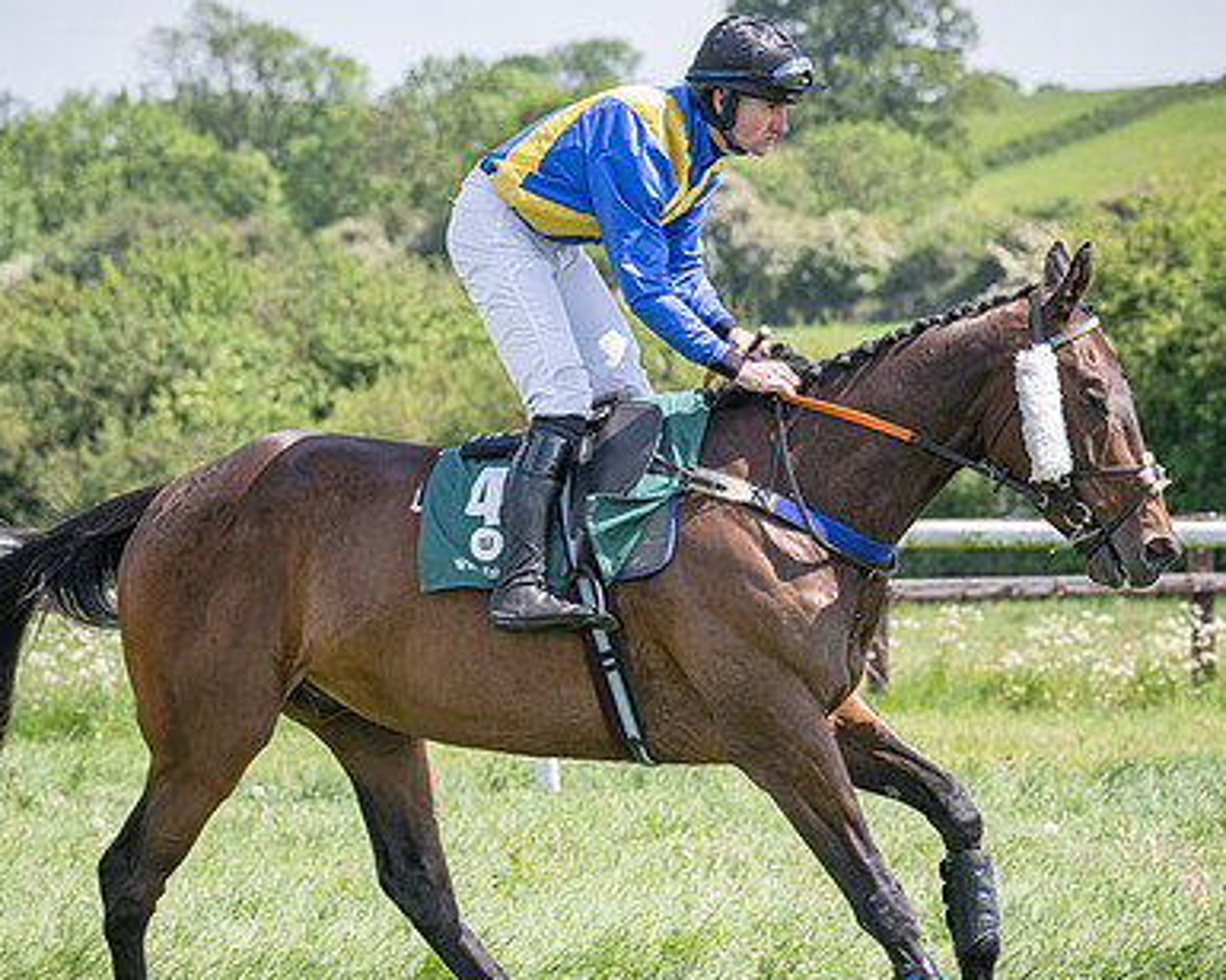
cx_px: 402
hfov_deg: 10.7
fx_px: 6568
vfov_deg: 8.5
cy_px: 503
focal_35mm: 181
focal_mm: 110
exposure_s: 1/1600
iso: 400
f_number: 5
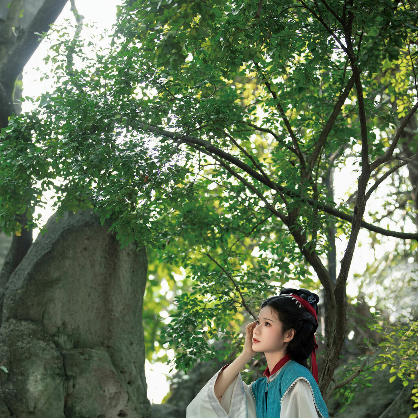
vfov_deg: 15.5
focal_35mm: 112
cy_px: 312
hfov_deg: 15.6
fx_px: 1530
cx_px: 209
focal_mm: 88
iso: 200
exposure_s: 1/200
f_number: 2.8
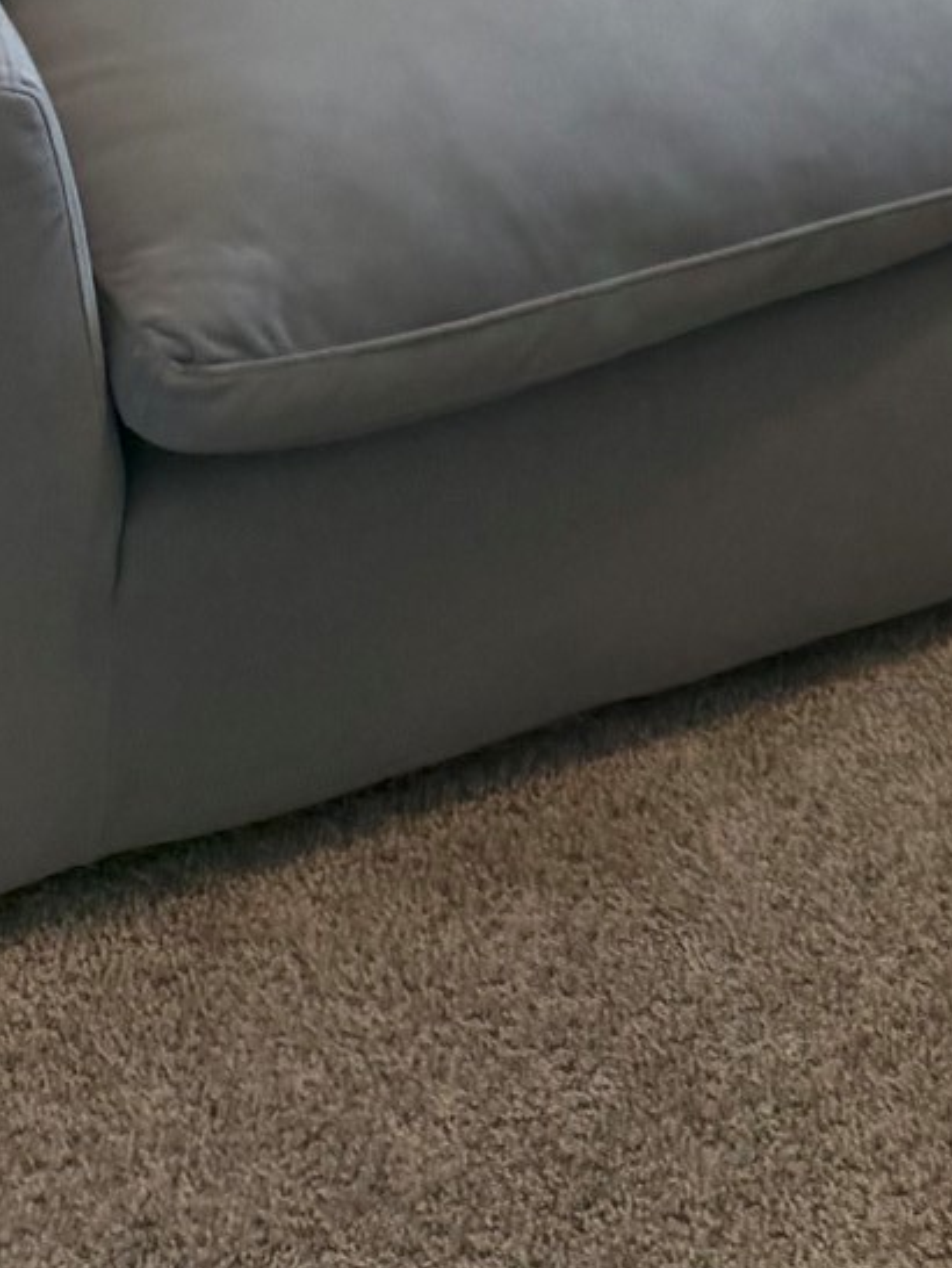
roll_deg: -4.7
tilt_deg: -9.2
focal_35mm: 90
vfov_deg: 17.3
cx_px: 836
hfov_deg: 16.2
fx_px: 3298
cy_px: -1092
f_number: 1.78
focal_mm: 6.76
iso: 200
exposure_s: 1/156
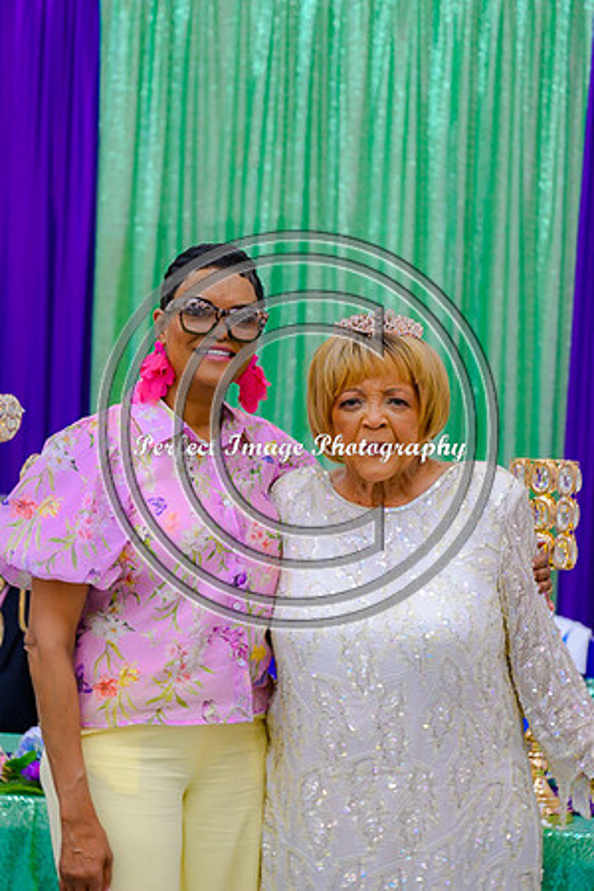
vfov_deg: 19.5
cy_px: 446
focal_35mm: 105
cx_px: 281
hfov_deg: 13.0
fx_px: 2599
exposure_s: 1/100
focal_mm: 70
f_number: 2.8
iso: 360
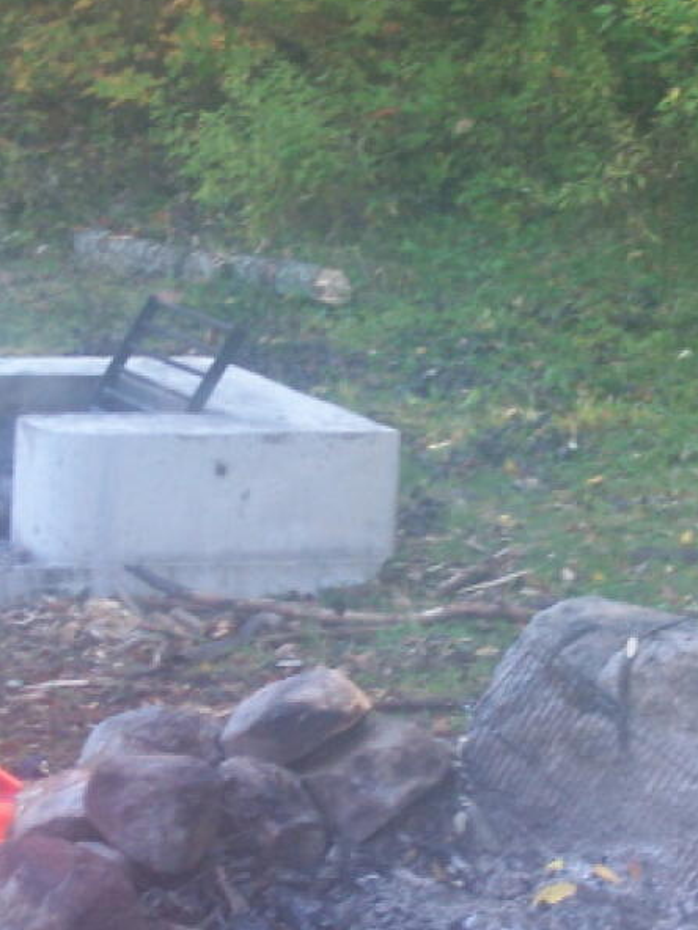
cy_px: 546
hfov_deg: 10.9
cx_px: 451
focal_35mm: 136
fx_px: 3656
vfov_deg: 14.5
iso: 140
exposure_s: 1/40
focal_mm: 9.8
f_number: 3.1
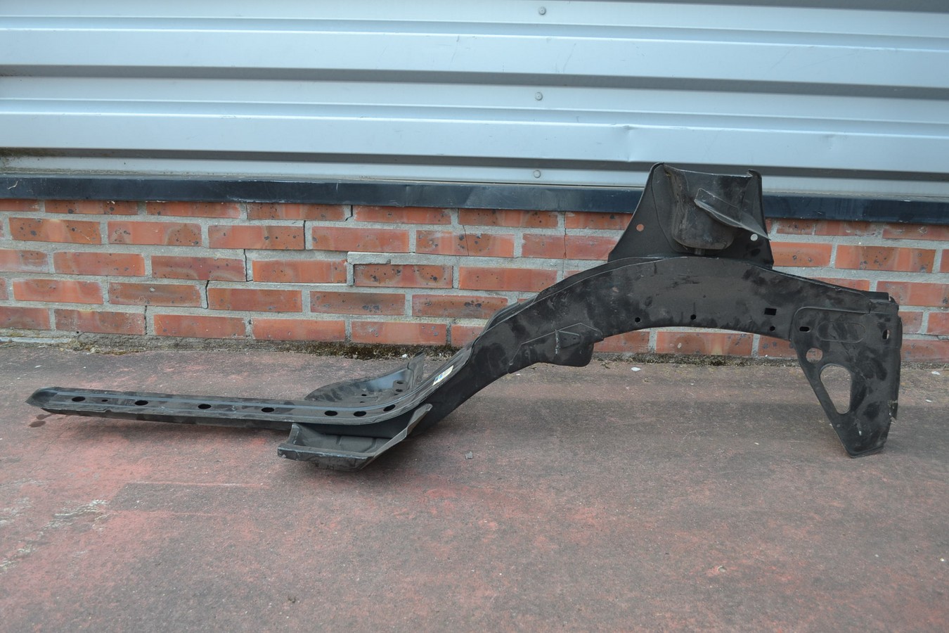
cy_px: 316
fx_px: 949
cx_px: 474
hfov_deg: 53.1
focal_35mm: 36
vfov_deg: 36.9
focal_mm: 24
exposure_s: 1/125
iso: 320
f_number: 5.6
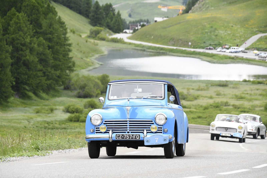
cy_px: 89
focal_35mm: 292
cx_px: 134
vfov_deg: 4.7
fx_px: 2169
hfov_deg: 7.0
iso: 1600
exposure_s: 1/1250
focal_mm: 195
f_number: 8
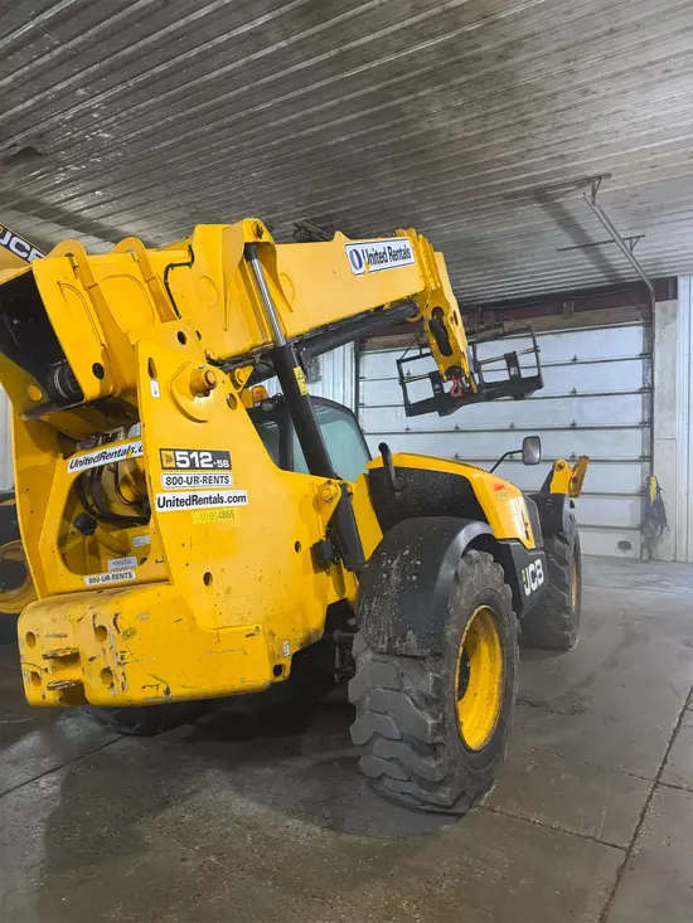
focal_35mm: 24
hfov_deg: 56.8
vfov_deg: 71.6
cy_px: 462
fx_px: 640
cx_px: 346
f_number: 1.78
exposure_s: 1/40
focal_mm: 6.76
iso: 640
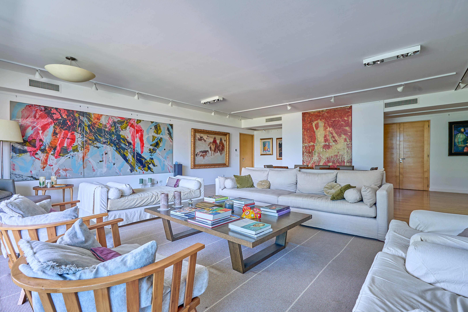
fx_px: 208
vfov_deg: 73.8
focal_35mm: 16
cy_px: 156
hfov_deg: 96.7
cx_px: 234
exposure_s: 1/4
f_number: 8
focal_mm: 16
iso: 100
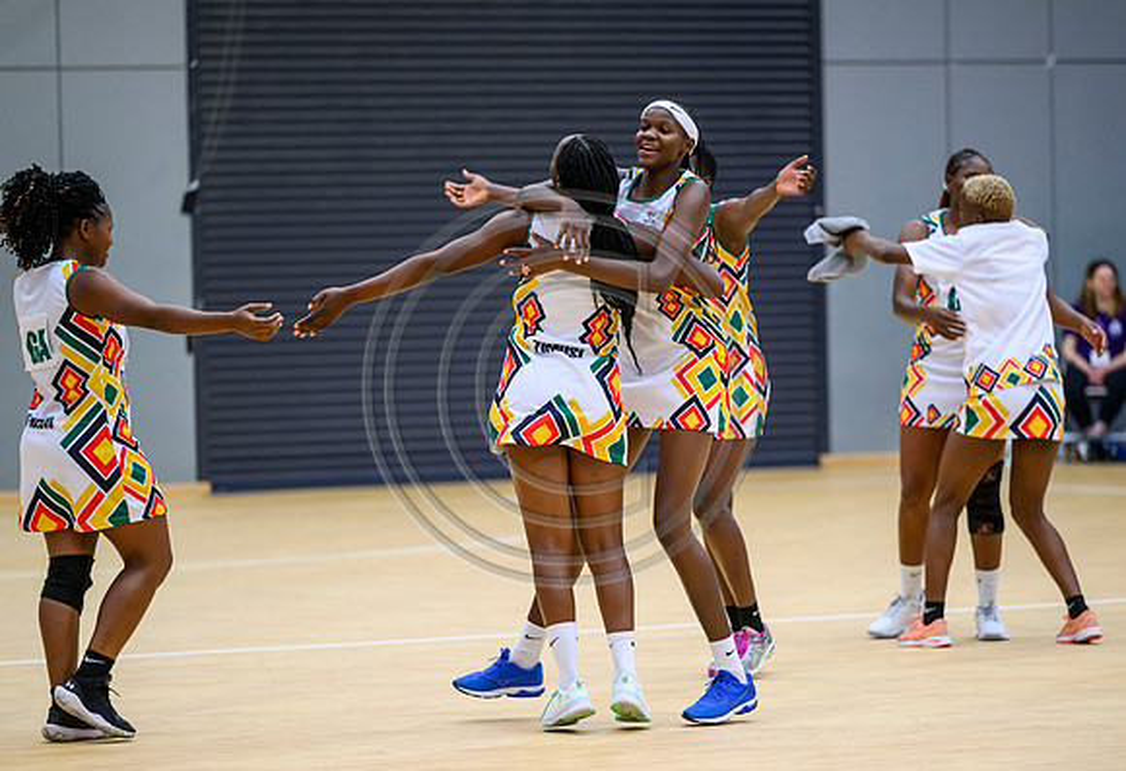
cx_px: 623
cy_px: 415
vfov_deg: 7.3
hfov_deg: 10.6
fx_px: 6062
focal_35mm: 192
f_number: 2.8
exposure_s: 1/1000
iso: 4000
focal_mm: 175
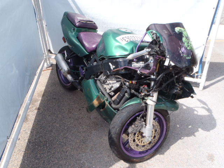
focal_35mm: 28
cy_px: 84
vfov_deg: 49.7
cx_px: 112
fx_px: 181
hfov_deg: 63.4
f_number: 4.5
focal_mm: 5
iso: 80
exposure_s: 1/250
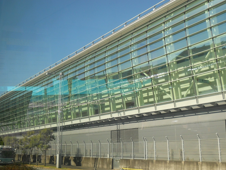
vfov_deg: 31.5
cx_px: 108
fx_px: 300
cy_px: 91
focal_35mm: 46
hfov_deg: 41.2
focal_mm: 6.72
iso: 80
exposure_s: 1/400
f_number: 3.1
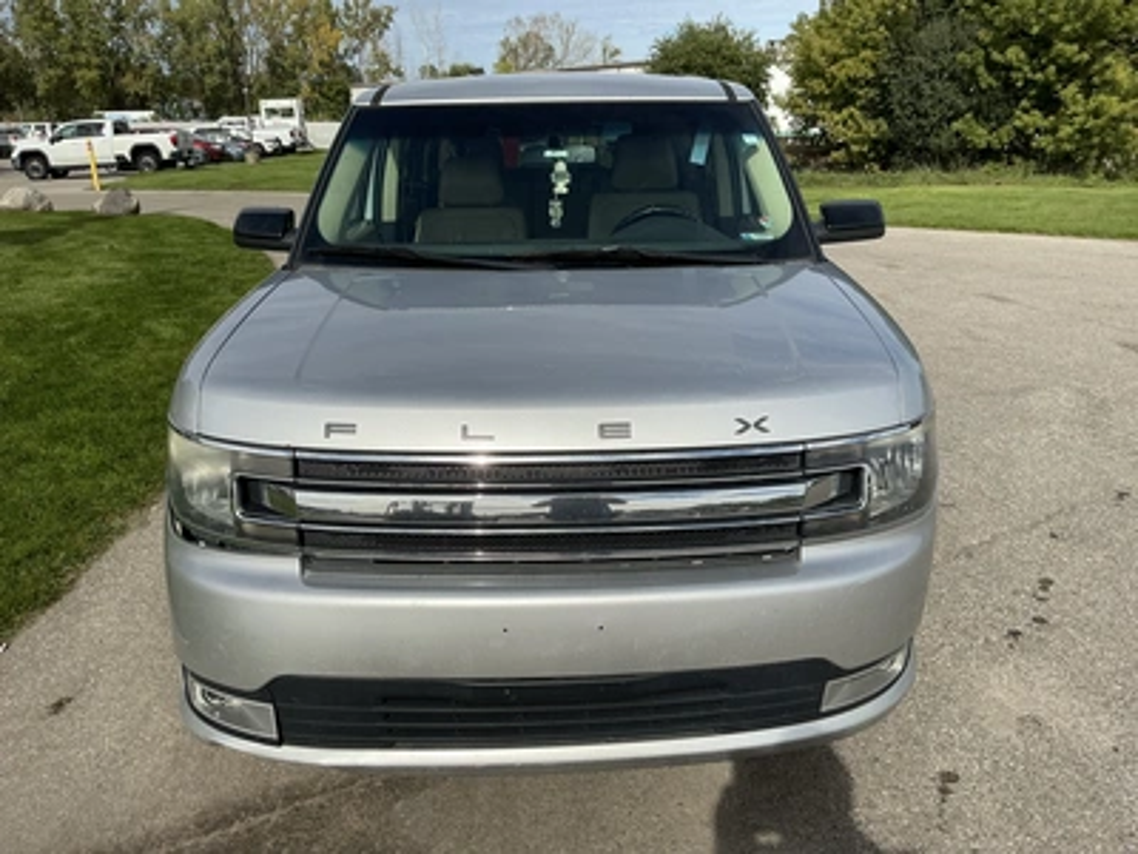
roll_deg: -0.7
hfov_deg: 63.4
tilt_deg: -17.4
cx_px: 569
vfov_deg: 49.7
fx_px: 920
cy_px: 427
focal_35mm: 28
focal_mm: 3
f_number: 1.8
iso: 25
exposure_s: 1/2959
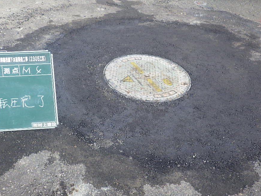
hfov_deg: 45.8
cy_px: 111
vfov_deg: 35.1
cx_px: 125
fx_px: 309
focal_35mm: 41
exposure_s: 1/160
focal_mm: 5
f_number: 4.2
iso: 125
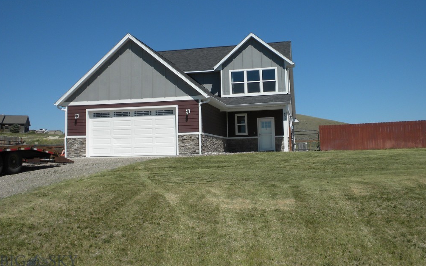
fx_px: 464
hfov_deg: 49.3
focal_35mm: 40
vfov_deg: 32.0
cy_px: 116
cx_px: 213
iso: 64
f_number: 10
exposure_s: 1/186
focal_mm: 6.6
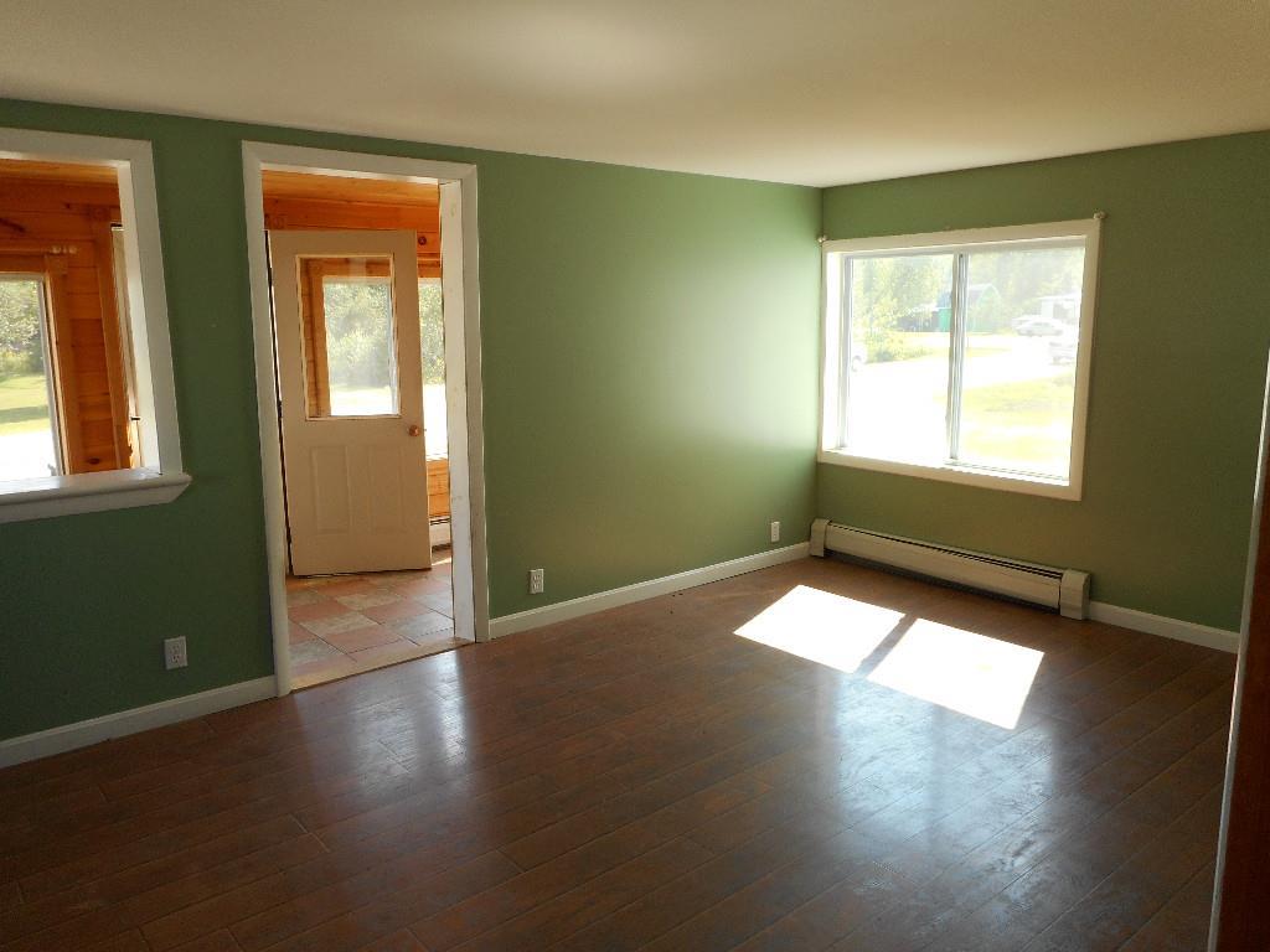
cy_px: 476
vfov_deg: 54.9
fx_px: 917
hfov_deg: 69.4
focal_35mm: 25
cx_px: 635
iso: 80
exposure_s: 1/60
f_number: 3.7
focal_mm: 4.5
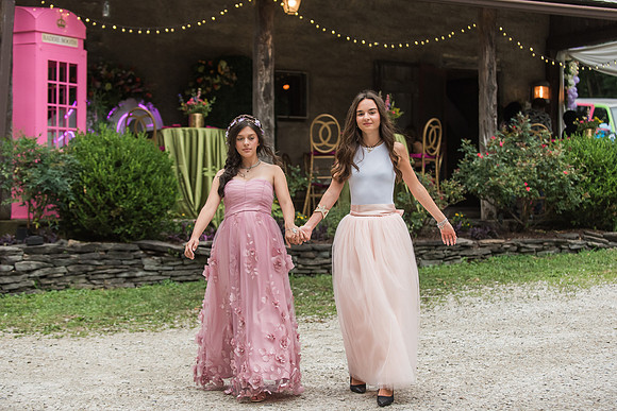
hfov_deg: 27.6
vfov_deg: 18.6
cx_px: 309
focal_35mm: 73
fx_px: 1257
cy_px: 200
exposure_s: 1/2000
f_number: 3.2
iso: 640
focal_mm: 70
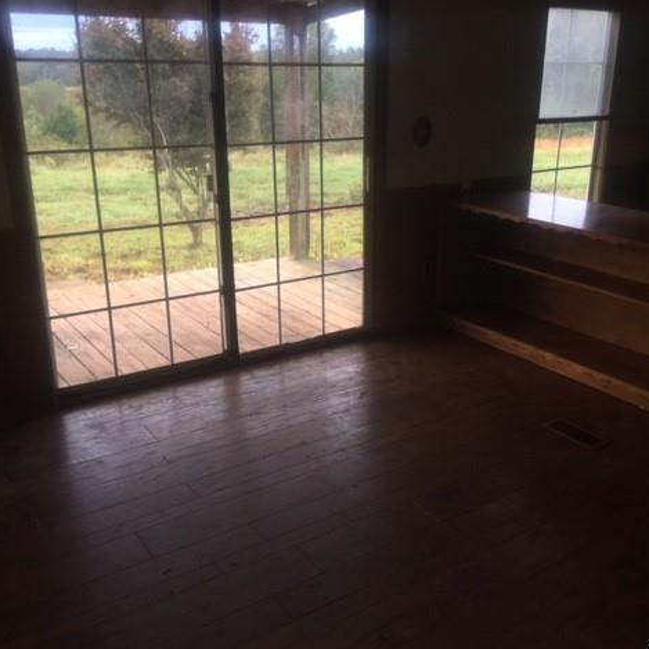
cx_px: 369
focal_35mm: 35
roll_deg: -0.6
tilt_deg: -18.8
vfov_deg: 47.2
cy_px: 329
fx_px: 742
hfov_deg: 47.1
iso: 25
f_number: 2.2
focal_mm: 4.15
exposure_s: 1/30
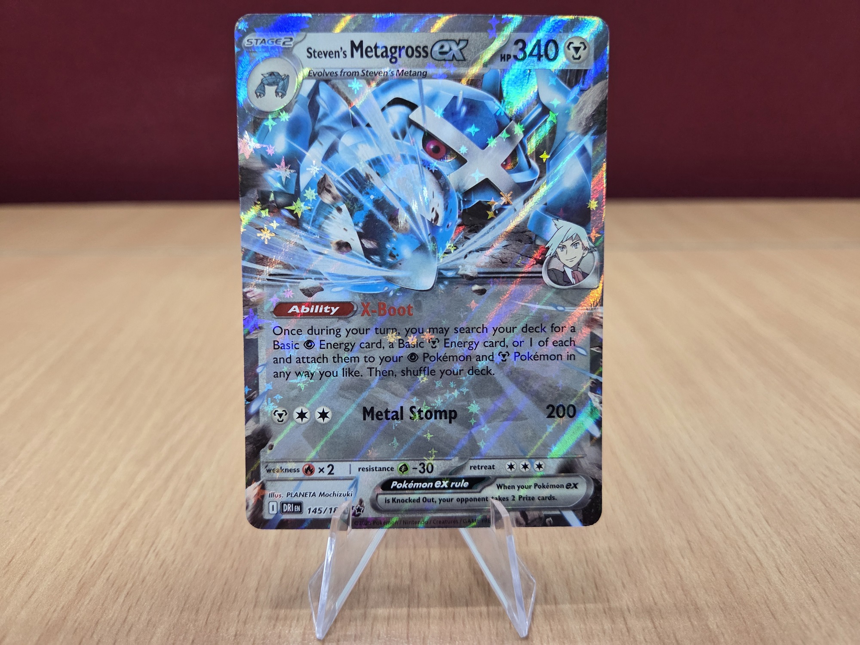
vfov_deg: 58.9
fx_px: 571
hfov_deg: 73.9
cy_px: 322
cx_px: 430
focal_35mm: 23
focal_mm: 5.4
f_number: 1.8
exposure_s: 1/120
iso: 640
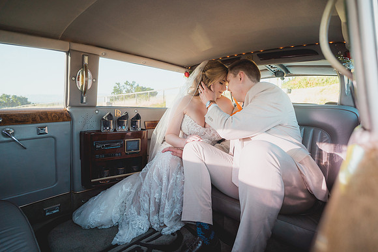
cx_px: 189
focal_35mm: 18
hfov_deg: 90.0
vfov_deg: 67.4
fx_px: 189
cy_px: 126
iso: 125
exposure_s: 1/125
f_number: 2.8
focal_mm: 18
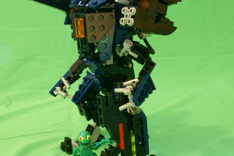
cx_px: 105
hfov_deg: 32.4
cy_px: 74
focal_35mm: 62
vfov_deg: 21.9
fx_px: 403
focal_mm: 24
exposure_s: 30
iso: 100
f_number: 22
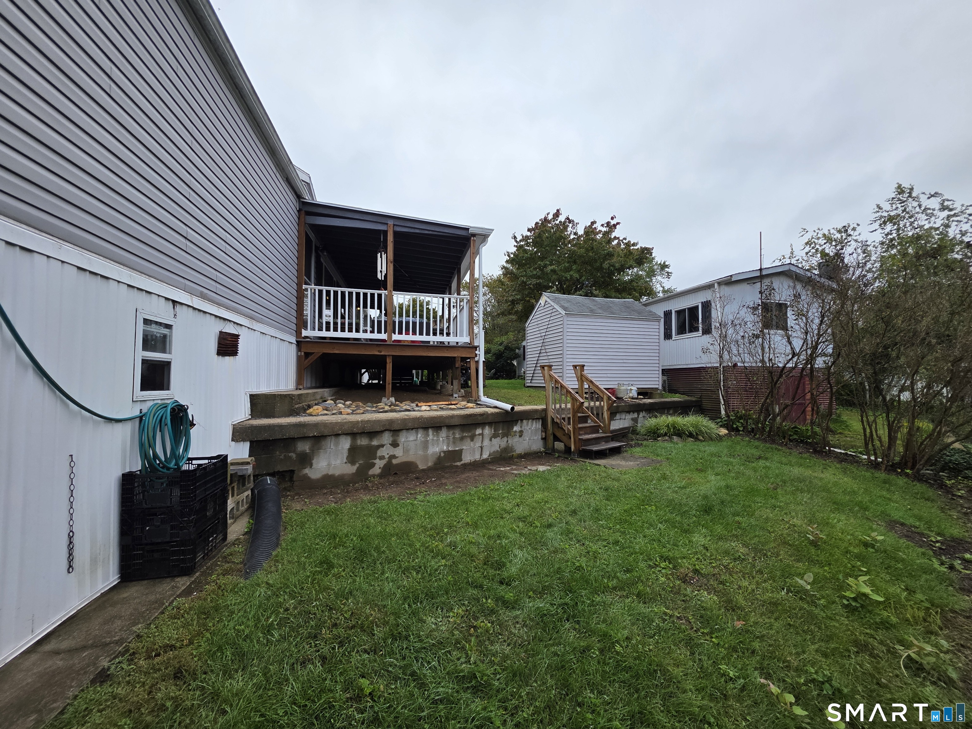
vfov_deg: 89.9
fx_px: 365
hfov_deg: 106.2
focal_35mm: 13
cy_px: 364
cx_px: 486
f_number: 1.9
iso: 100
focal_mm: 2.2
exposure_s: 1/2000
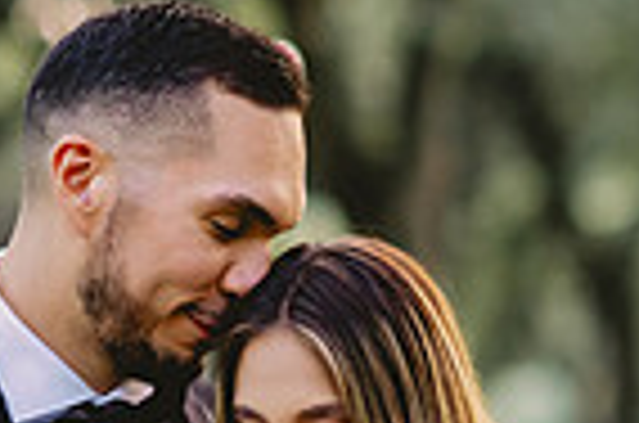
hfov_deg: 5.8
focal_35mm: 356
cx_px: 807
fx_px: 6305
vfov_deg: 3.8
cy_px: 555
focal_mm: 85
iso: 1250
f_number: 2
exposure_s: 1/250
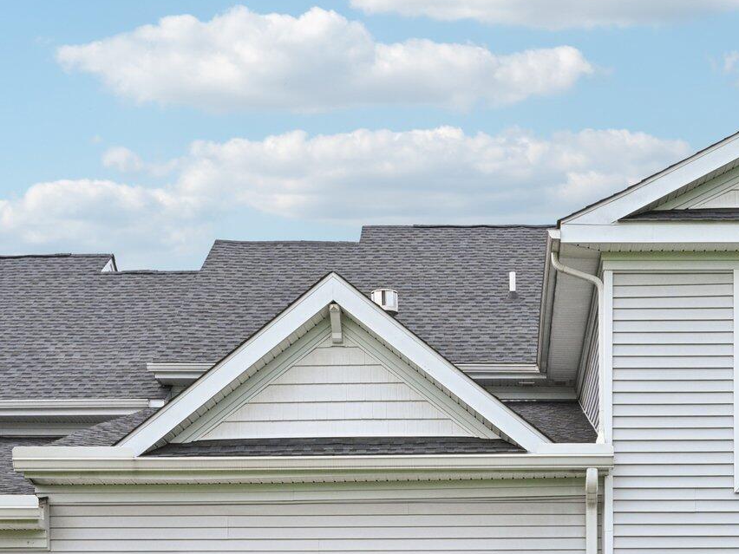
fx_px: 1430
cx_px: 513
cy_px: 544
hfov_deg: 28.7
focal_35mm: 67
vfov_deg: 21.2
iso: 800
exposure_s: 1/1600
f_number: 8
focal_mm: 29
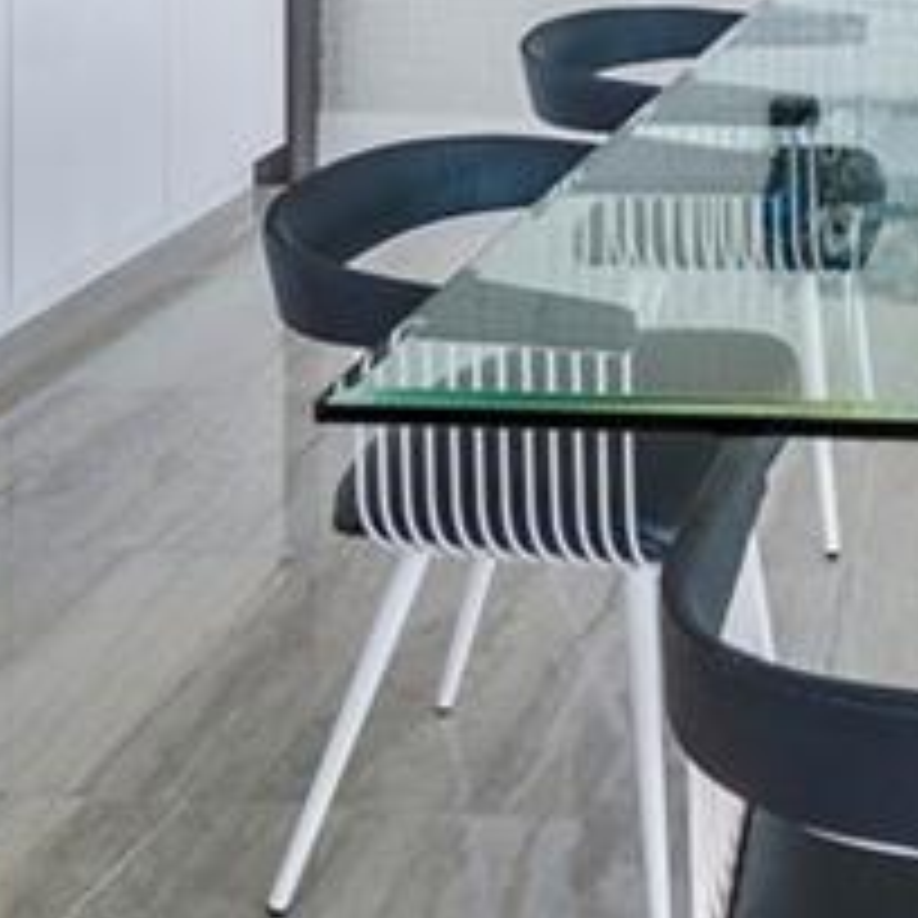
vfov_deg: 23.1
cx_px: 1094
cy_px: -353
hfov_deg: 24.4
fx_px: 1920
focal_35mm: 64
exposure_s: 1/15
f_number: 11
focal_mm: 10
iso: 160
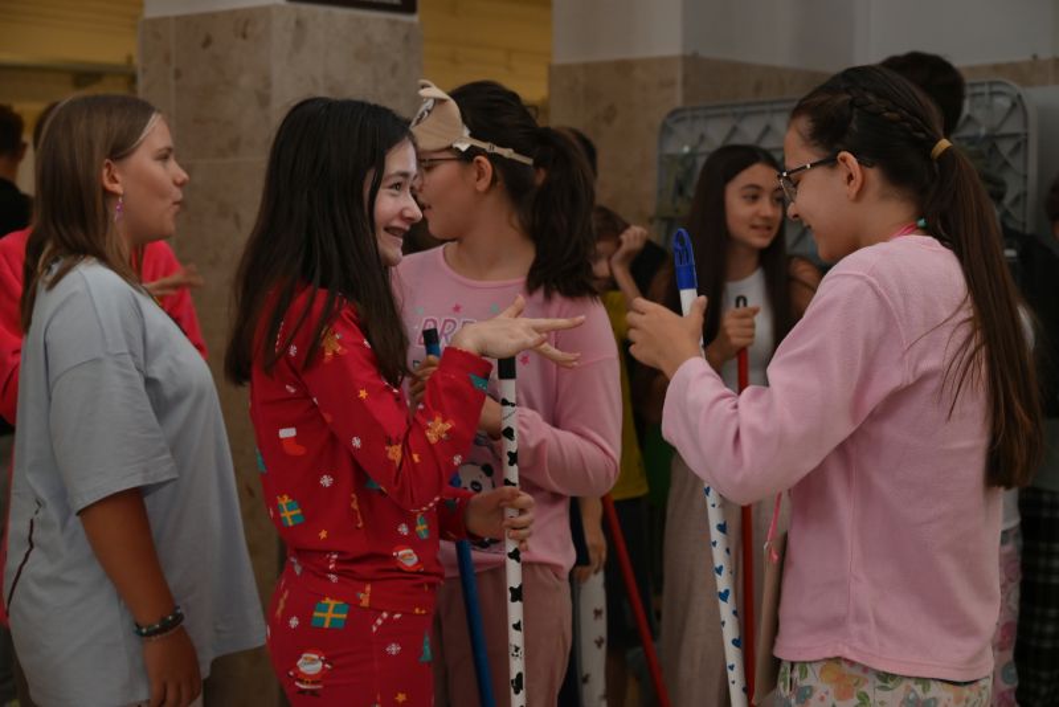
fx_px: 2030
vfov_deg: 19.7
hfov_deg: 29.2
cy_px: 354
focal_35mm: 69
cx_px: 530
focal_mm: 69
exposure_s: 1/160
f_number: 6
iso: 1600
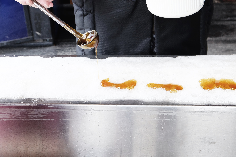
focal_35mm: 64
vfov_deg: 21.2
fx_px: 420
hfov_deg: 31.4
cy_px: 78
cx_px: 118
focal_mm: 42.5
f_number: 7.1
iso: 1600
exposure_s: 1/350
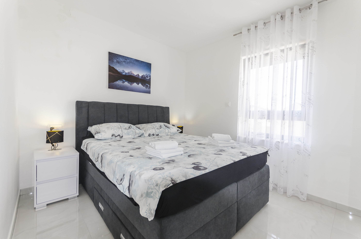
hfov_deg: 100.5
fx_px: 150
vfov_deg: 77.1
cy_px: 120
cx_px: 180
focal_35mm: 15
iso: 200
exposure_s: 1/160
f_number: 4
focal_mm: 10
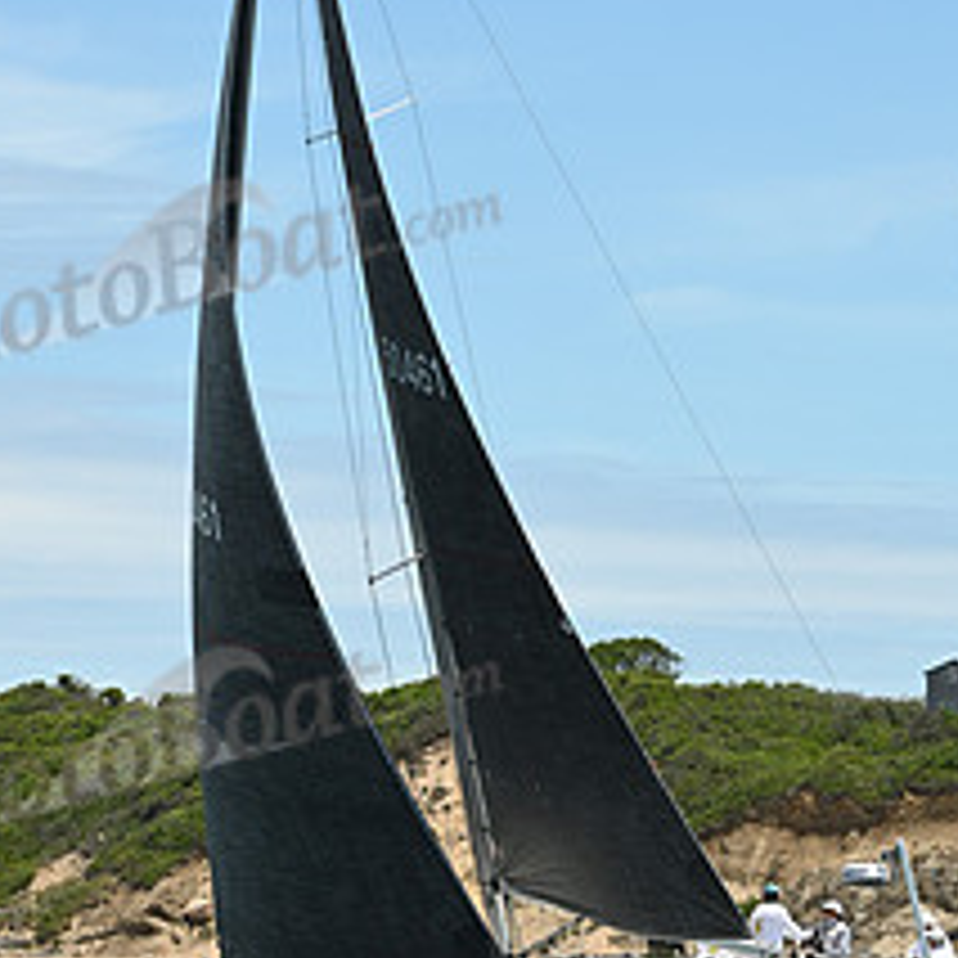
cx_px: 735
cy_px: 445
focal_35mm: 213
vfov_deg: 8.2
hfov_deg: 8.2
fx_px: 6669
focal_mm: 92
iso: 320
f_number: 7.1
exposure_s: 1/1000
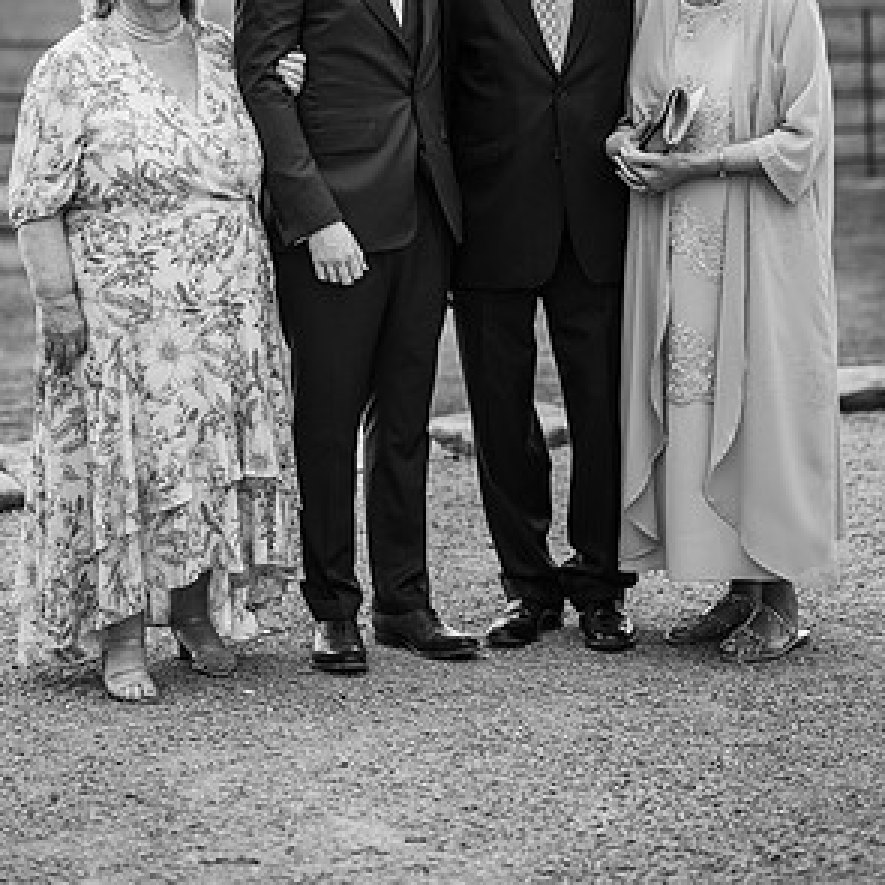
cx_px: 442
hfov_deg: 15.8
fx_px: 3182
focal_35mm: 110
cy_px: 234
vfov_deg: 15.8
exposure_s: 1/2000
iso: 100
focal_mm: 85
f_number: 2.2
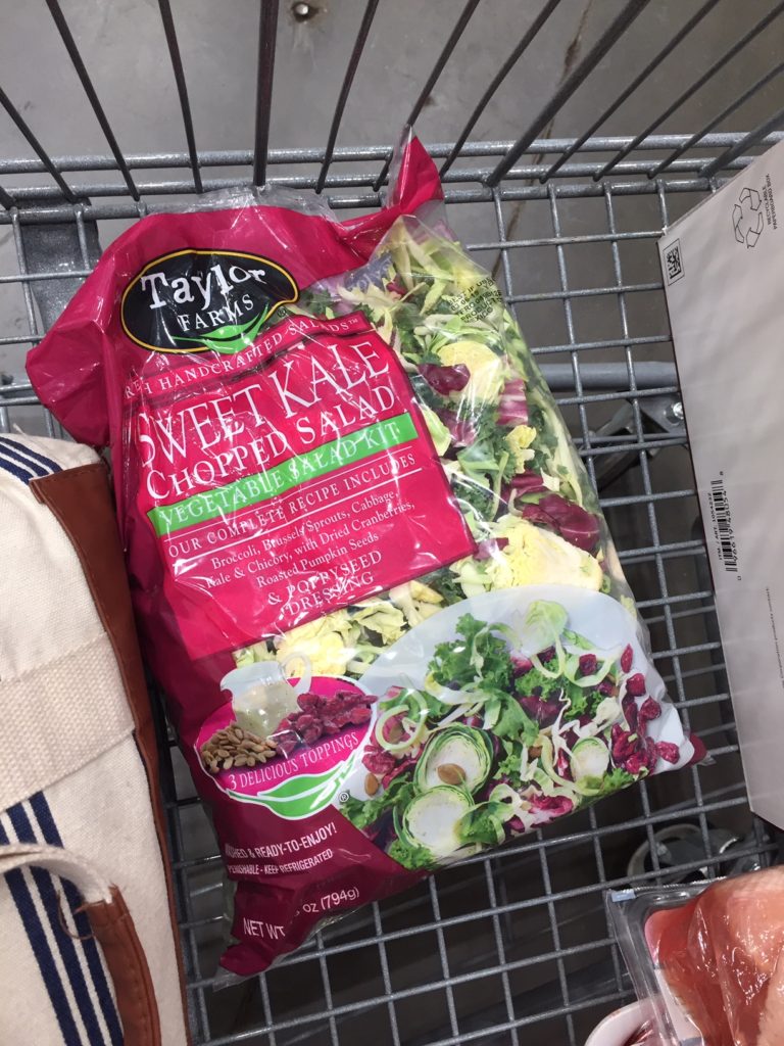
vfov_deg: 61.7
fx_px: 876
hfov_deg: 48.2
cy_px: 523
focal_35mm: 29
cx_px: 392
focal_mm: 4.15
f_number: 2.2
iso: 40
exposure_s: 1/30
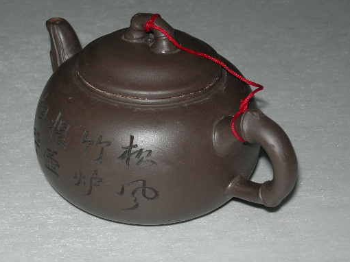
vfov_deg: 14.4
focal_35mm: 103
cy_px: 131
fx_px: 1041
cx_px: 146
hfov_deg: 19.1
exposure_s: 1/60.1
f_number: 4
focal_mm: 17
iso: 64
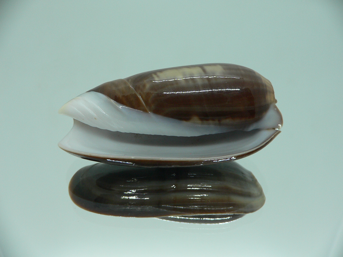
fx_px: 347
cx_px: 172
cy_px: 128
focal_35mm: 35
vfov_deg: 40.7
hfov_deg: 52.6
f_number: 2.8
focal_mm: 4.6
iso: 100
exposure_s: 1/60
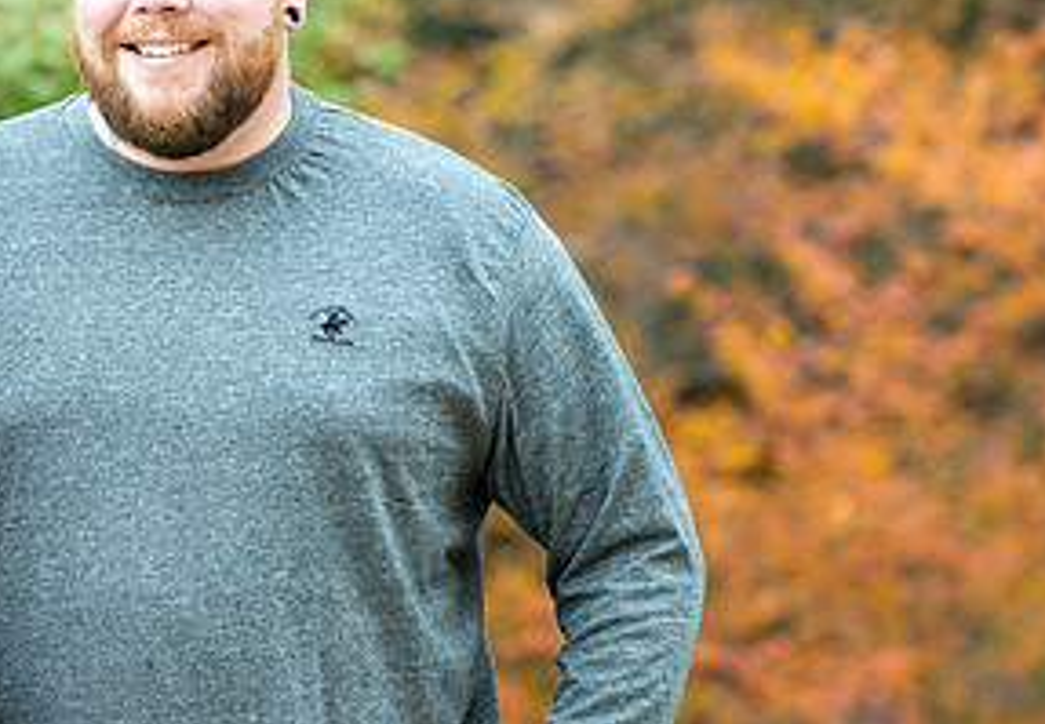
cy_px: 279
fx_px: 5819
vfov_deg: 7.1
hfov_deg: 10.2
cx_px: 228
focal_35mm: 198
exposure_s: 1/50
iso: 200
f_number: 2.5
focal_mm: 85
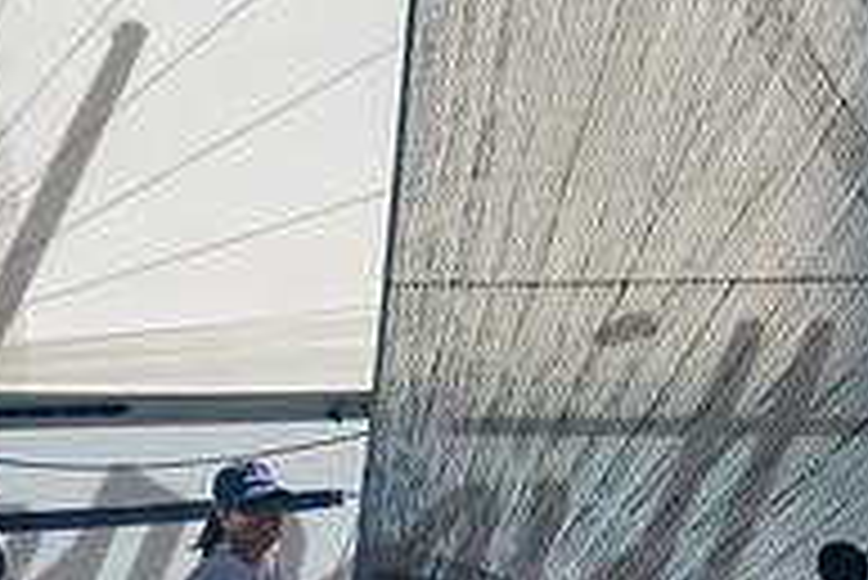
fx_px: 28640
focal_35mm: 1187
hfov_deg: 1.7
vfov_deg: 1.2
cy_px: 171
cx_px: -437
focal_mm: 170
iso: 160
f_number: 6.3
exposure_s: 1/320
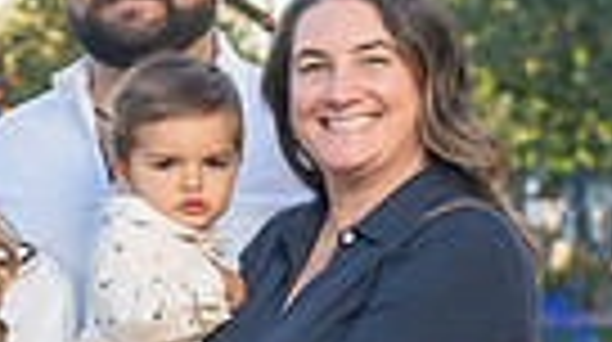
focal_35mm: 206
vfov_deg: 5.8
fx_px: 3338
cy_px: 434
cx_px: -544
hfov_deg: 9.8
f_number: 4
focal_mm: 46
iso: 160
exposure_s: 1/200
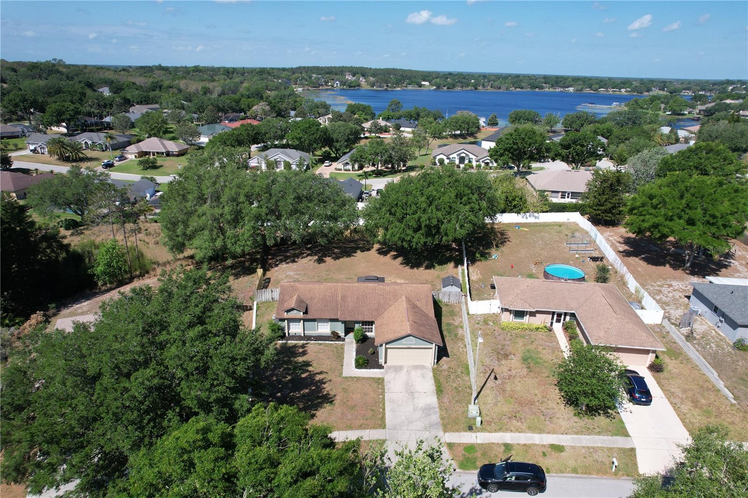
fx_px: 457
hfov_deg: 78.6
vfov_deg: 57.2
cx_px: 374
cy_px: 249
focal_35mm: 22
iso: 120
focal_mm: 8.38
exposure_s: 1/2000
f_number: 2.8
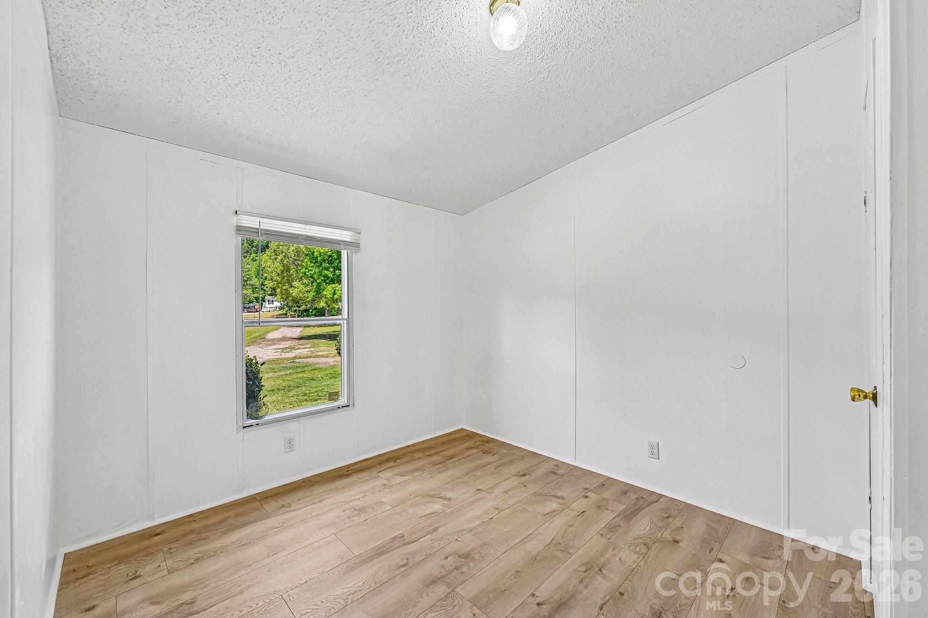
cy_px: 309
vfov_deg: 81.2
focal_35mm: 14
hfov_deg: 104.3
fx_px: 361
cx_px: 464
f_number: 8
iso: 100
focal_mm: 14
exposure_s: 1/40
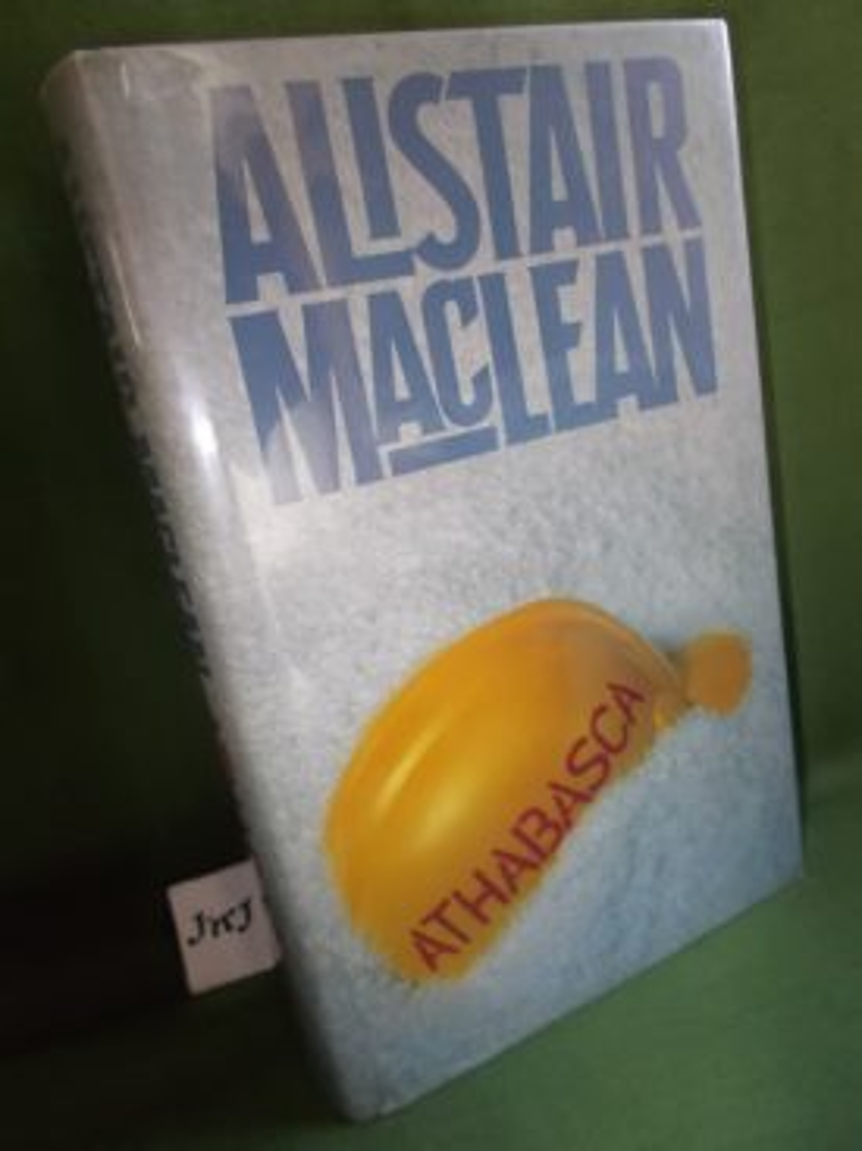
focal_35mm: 26
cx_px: 431
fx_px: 864
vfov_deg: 67.3
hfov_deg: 53.0
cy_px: 576
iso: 200
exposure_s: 1/25
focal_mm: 4.6
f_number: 3.2
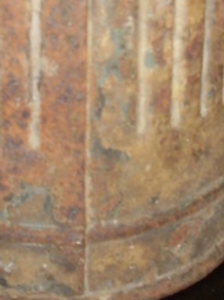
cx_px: 74
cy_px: -149
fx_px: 1193
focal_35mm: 138
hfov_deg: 10.7
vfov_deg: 13.5
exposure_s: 1/45
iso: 100
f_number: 2.8
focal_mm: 6.3
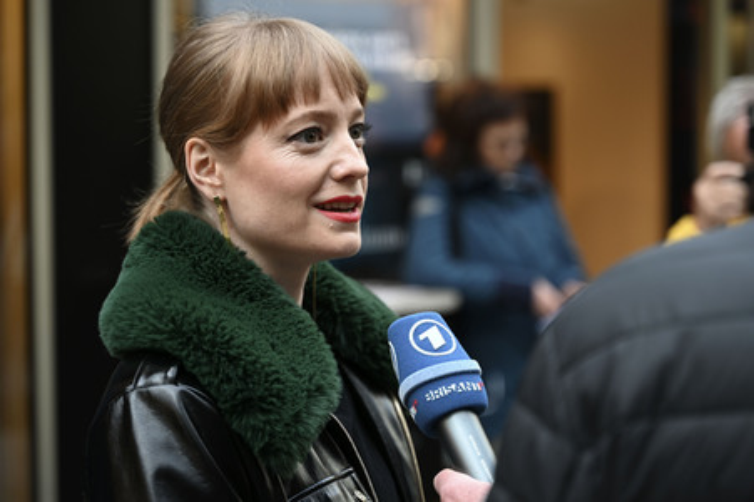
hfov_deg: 27.0
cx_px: 377
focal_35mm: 75
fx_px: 1570
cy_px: 251
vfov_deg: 18.2
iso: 400
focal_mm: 75
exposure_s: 1/100
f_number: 2.8
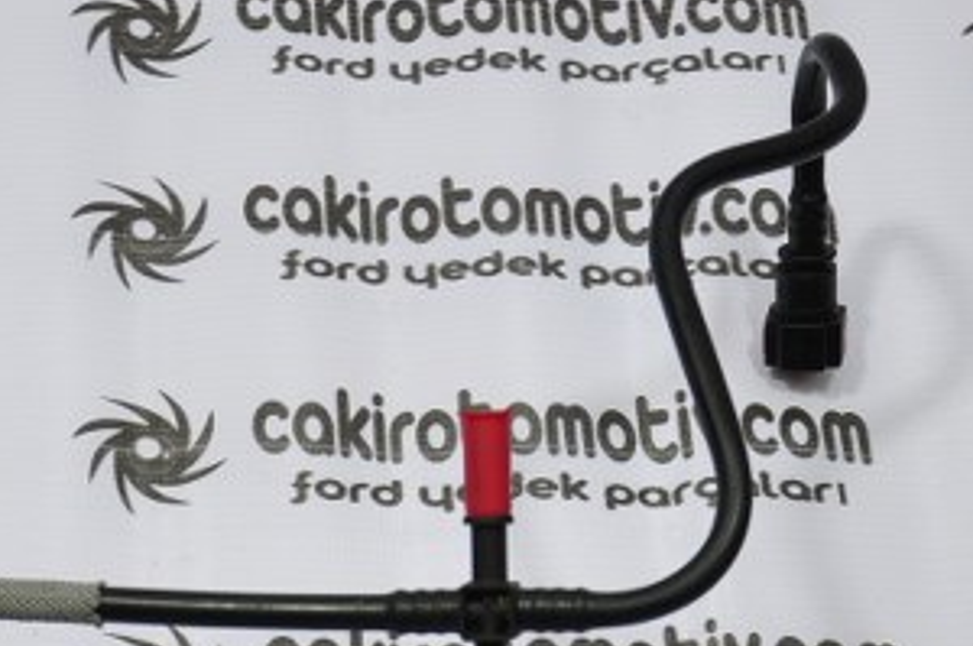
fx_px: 3400
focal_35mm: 126
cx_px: 227
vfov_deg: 10.7
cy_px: 649
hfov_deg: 16.2
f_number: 4.5
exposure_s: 1/40
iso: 200
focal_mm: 28
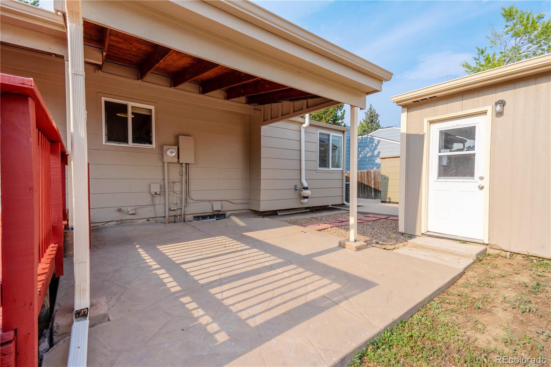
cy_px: 184
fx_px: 245
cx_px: 276
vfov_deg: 73.7
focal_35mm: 16
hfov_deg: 96.7
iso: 125
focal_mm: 16
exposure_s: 1/3200
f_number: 8
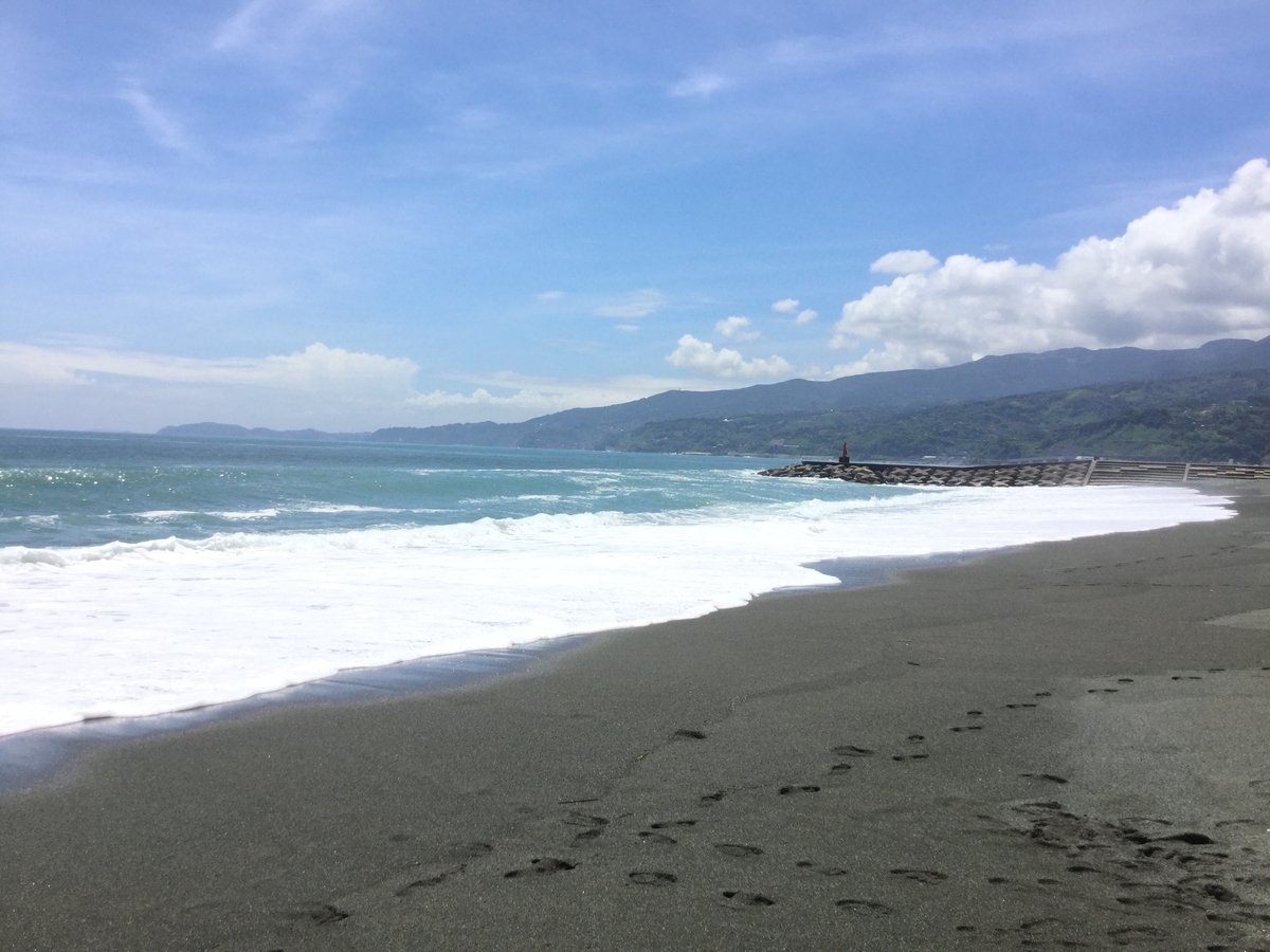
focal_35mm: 31
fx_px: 1137
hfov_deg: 58.4
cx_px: 635
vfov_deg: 45.4
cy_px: 476
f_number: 2.4
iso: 25
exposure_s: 1/2262
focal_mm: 3.3
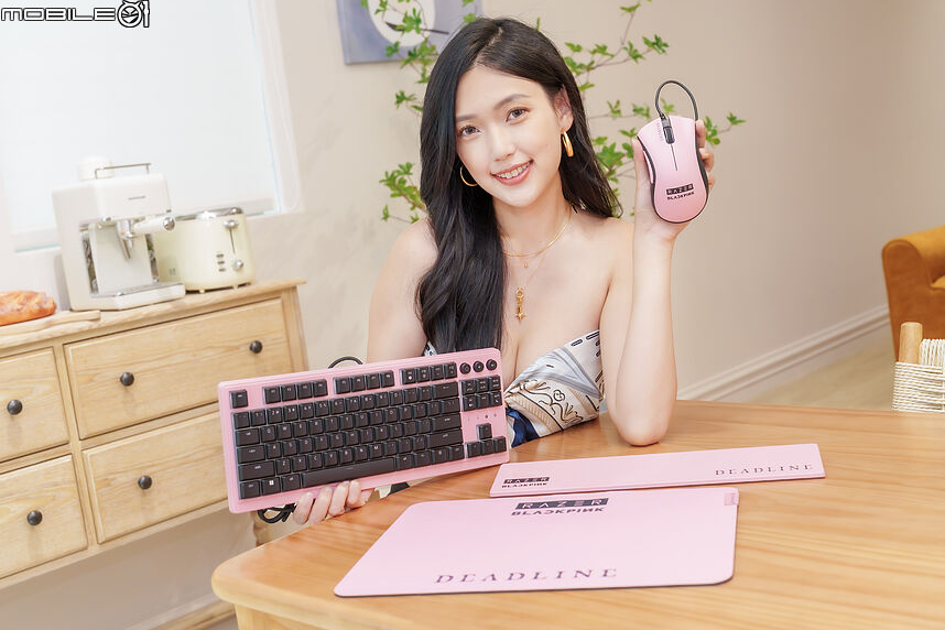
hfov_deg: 43.6
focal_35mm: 45
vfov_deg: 29.9
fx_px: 1181
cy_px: 317
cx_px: 475
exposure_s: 1/60
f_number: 5.6
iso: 1600
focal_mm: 44
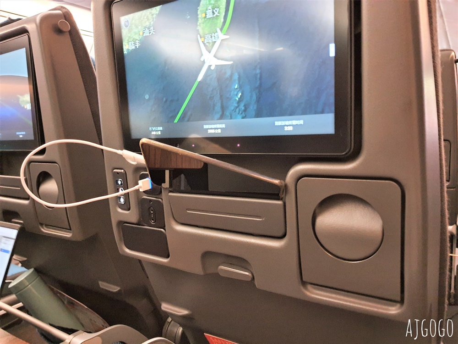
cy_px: 172
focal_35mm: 26
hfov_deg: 67.3
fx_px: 344
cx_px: 229
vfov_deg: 53.1
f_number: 1.7
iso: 800
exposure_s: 1/10
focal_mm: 4.32
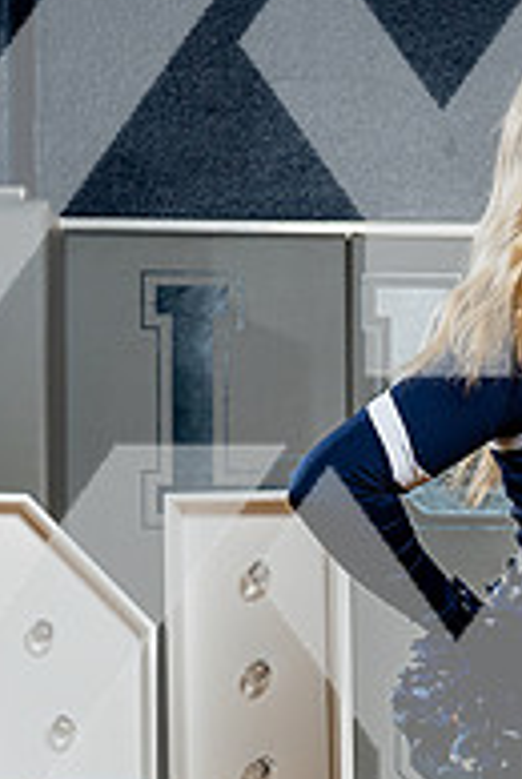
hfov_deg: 8.1
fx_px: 3641
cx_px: 618
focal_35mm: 168
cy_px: 784
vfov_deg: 12.1
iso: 250
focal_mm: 41
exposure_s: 1/250
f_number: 5.6
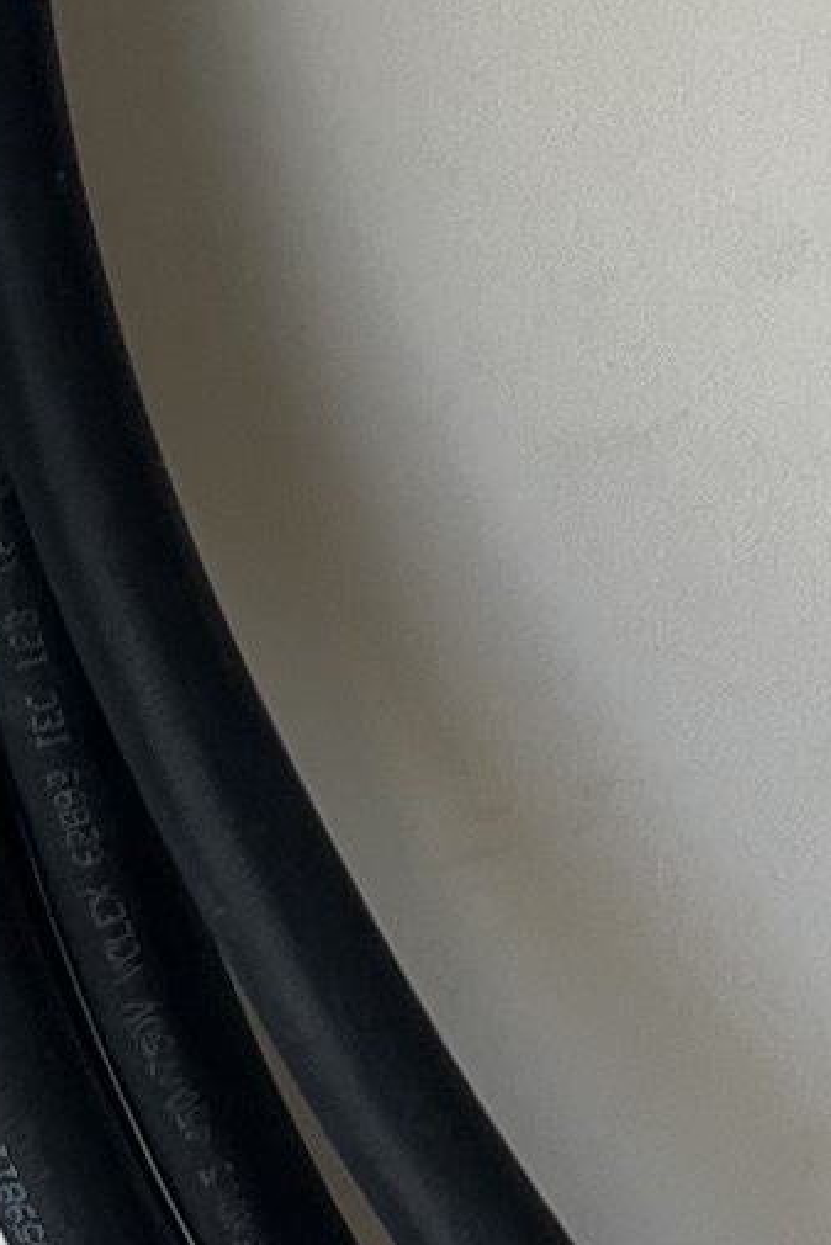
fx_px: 7473
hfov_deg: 6.2
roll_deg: +0.3
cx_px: 1603
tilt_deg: -12.8
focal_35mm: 216
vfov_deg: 9.1
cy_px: -996
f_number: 1.6
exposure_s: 1/166
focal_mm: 5.1
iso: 40
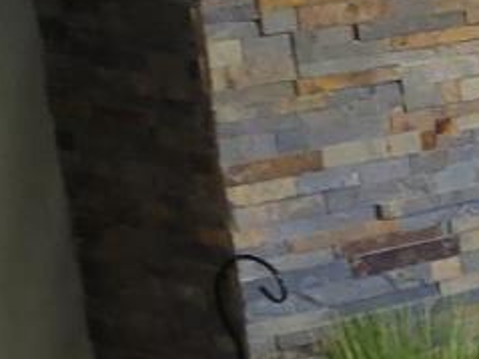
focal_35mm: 163
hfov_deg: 10.1
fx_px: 2254
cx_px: 1271
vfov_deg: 9.1
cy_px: 236
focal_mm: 5.4
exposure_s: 1/40
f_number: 1.8
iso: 200
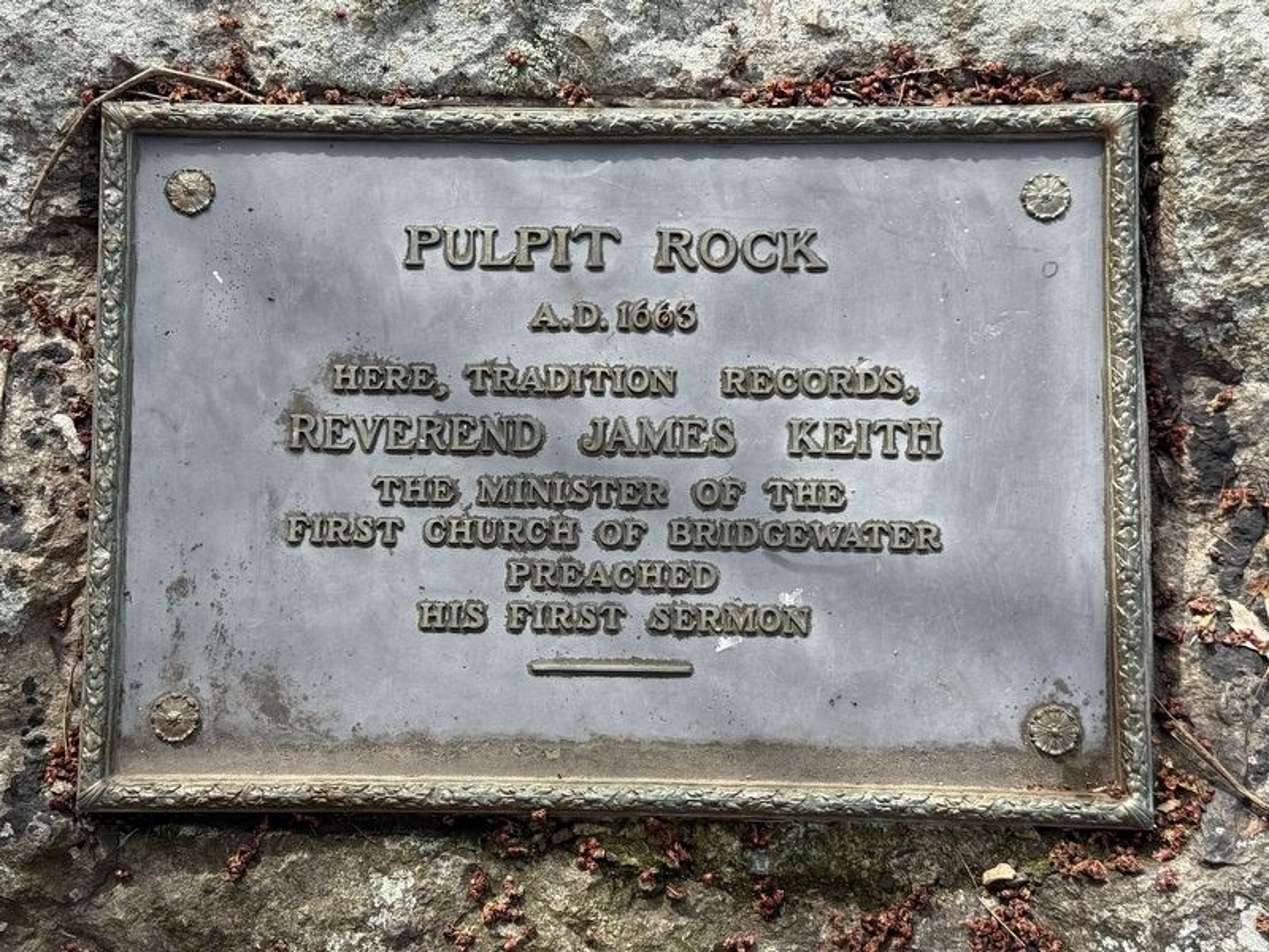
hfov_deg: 39.7
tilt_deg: -66.5
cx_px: 634
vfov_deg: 30.3
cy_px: 476
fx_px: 1760
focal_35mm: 48
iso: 80
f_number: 1.78
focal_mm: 6.76
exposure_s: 1/1931
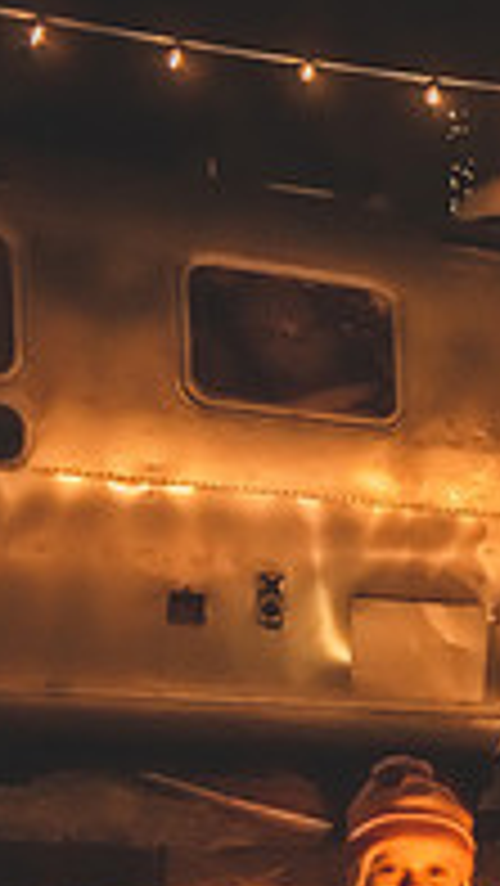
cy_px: 848
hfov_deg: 9.1
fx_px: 2754
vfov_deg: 17.9
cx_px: 1279
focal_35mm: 117
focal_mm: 38
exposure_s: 1/160
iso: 4000
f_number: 2.8
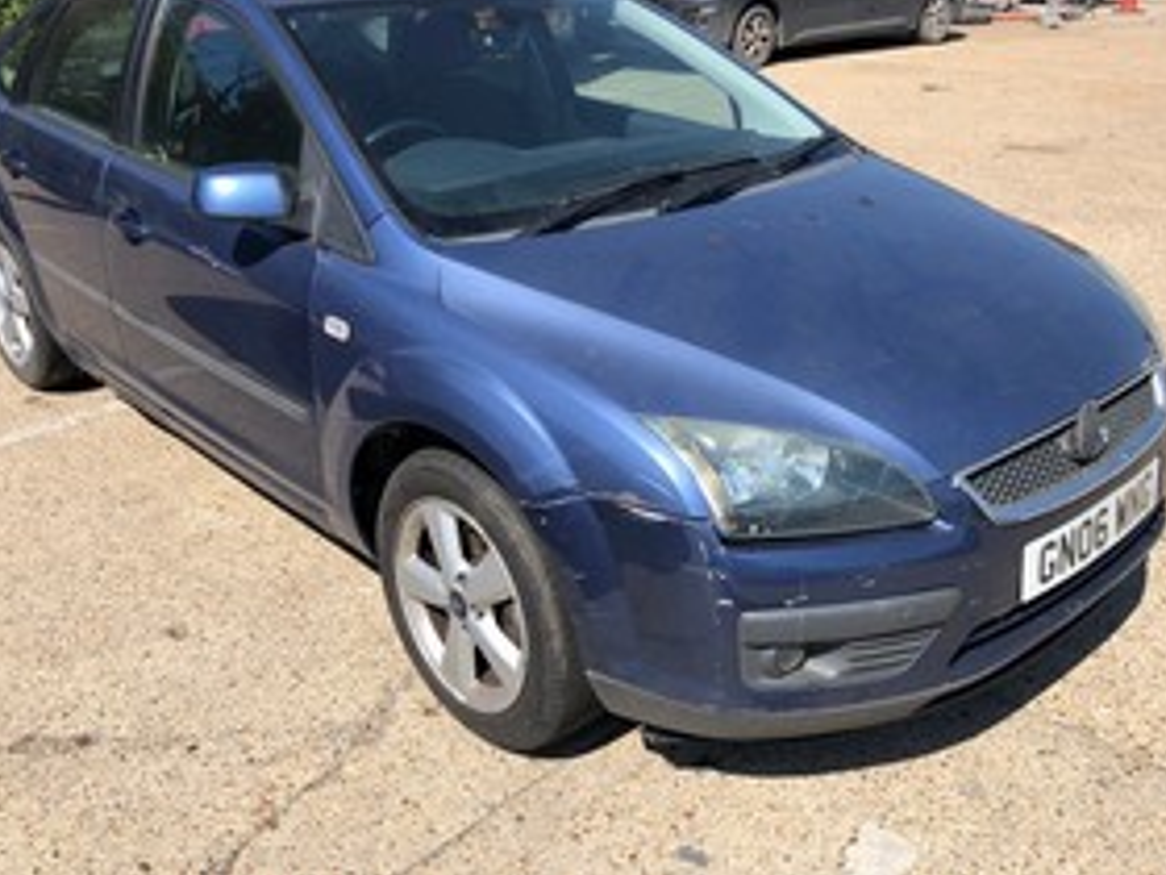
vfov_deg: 40.5
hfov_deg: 52.6
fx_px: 1179
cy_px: 342
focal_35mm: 35
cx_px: 571
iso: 20
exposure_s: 1/1548
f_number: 1.8
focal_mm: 4
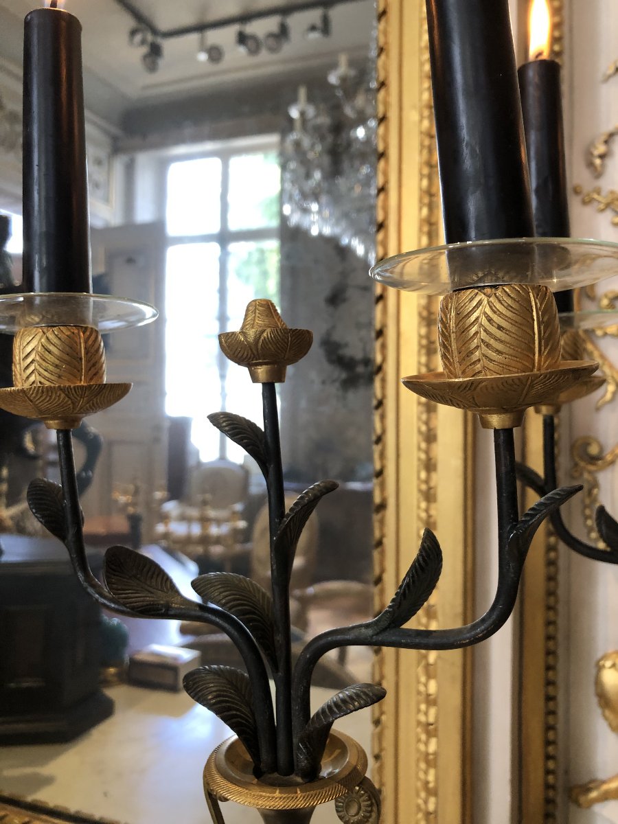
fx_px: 667
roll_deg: +0.3
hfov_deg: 49.7
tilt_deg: -1.0
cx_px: 309
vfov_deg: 63.4
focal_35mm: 28
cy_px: 412
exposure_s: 1/30
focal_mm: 4
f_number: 1.8
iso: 40
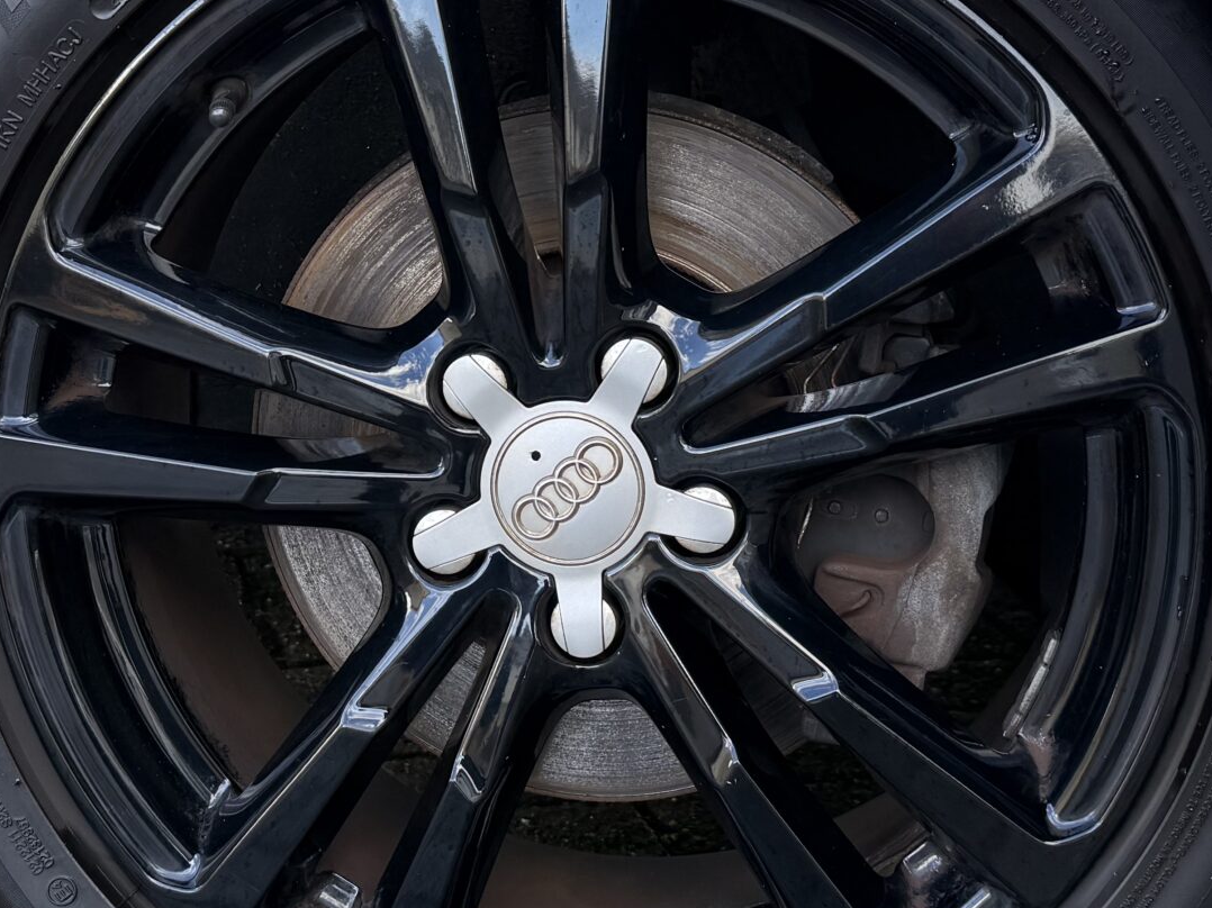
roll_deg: +1.0
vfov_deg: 25.4
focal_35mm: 57
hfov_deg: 33.8
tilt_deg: -7.5
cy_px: 270
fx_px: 1995
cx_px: 552
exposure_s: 1/504
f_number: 1.78
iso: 80
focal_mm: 6.76
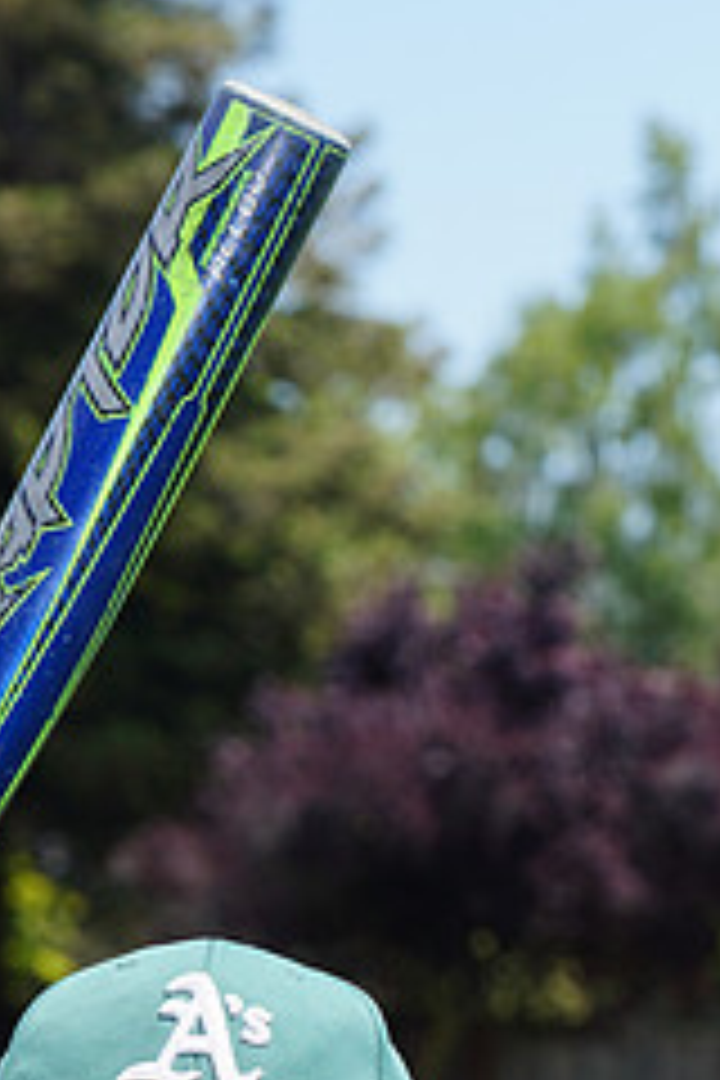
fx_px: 10019
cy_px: 1220
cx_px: 88
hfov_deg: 4.1
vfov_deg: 6.1
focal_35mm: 334
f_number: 11
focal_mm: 138
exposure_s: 1/200
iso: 200
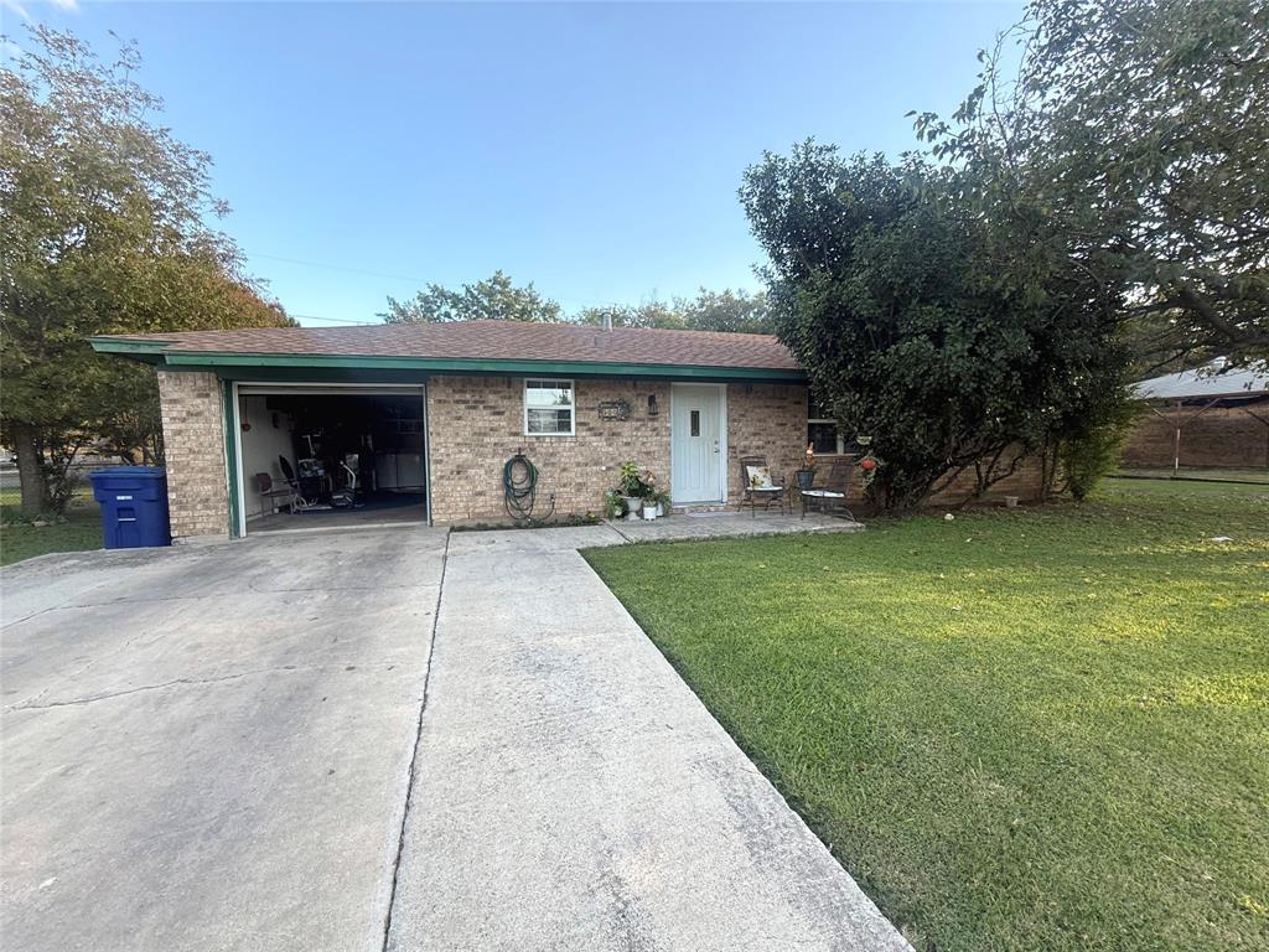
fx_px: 513
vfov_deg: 85.7
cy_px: 476
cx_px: 634
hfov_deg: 102.1
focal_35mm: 14
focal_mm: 2.22
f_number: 2.2
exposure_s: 1/261
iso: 64
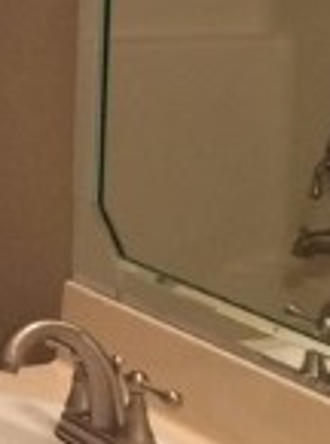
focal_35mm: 154
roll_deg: +0.9
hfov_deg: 9.1
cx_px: -296
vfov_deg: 12.7
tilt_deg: -6.6
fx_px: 1966
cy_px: 15
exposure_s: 1/30
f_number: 2.2
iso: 125
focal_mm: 4.15
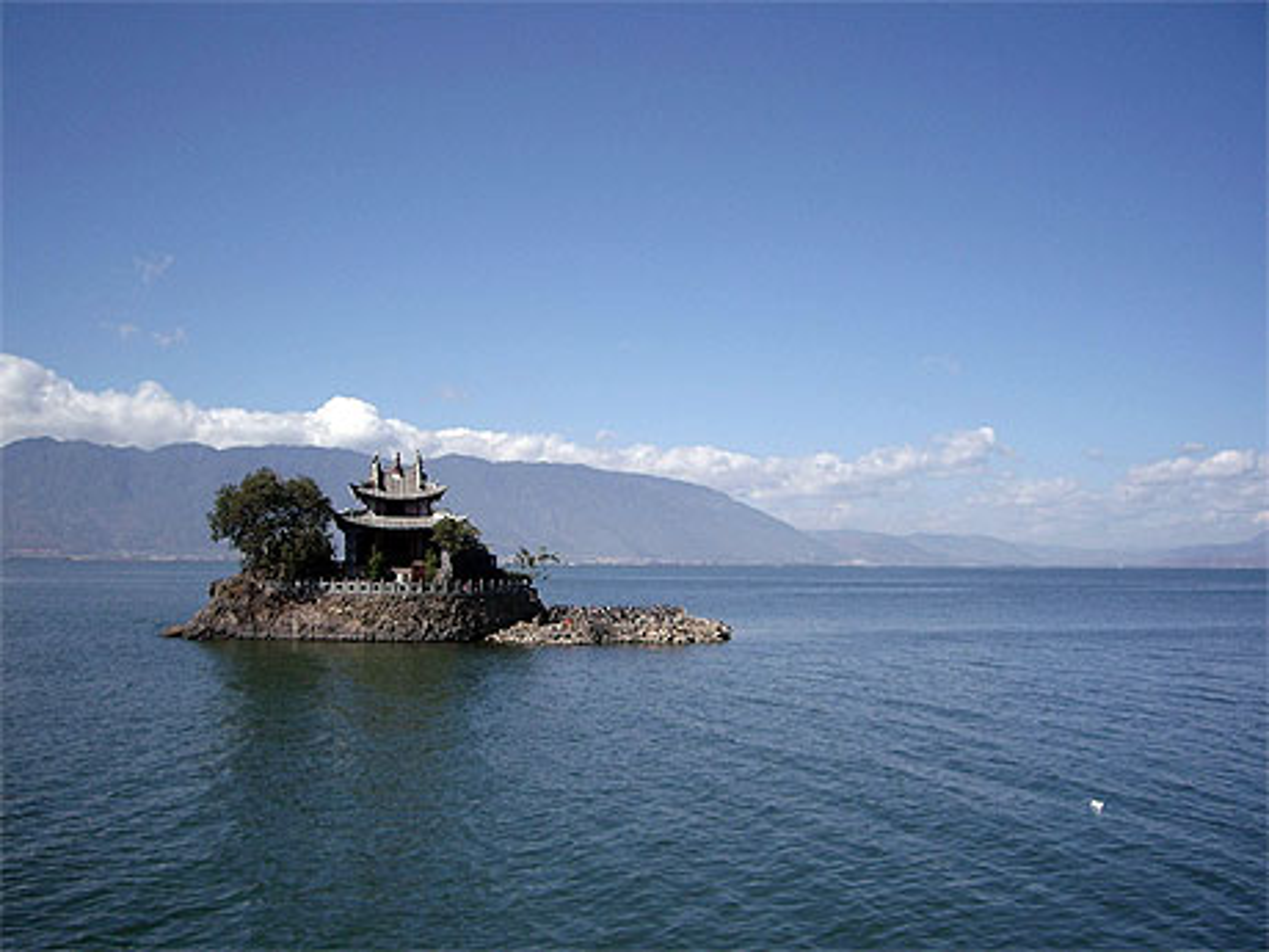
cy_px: 476
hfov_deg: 49.0
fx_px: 1393
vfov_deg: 37.7
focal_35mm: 38
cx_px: 634
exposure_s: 1/640
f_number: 4.3
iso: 64
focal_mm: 6.2
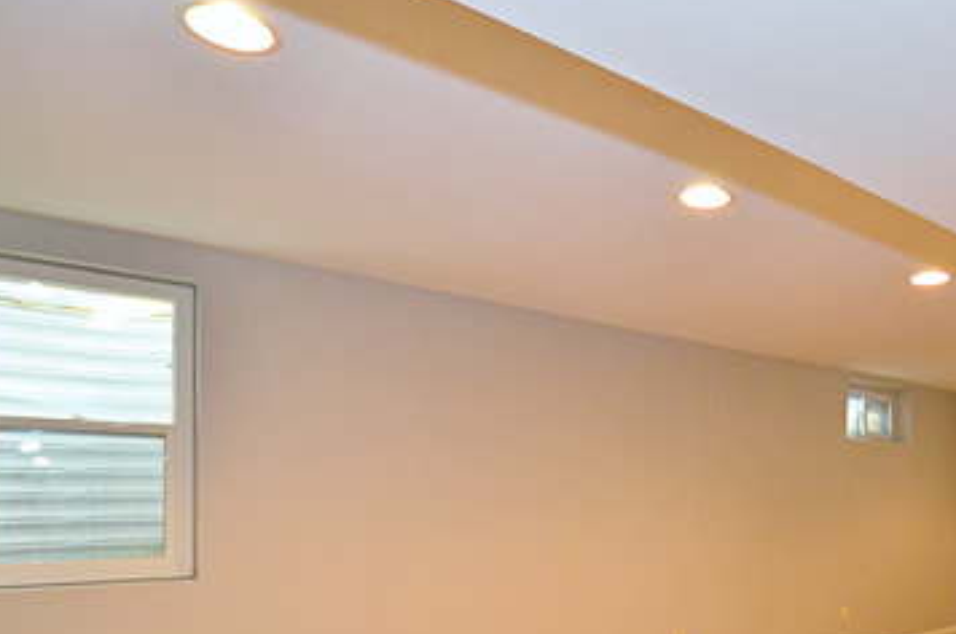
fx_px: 716
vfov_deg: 45.8
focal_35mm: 27
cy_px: 489
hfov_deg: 63.8
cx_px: 709
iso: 800
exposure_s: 1/60
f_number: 4.5
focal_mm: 10
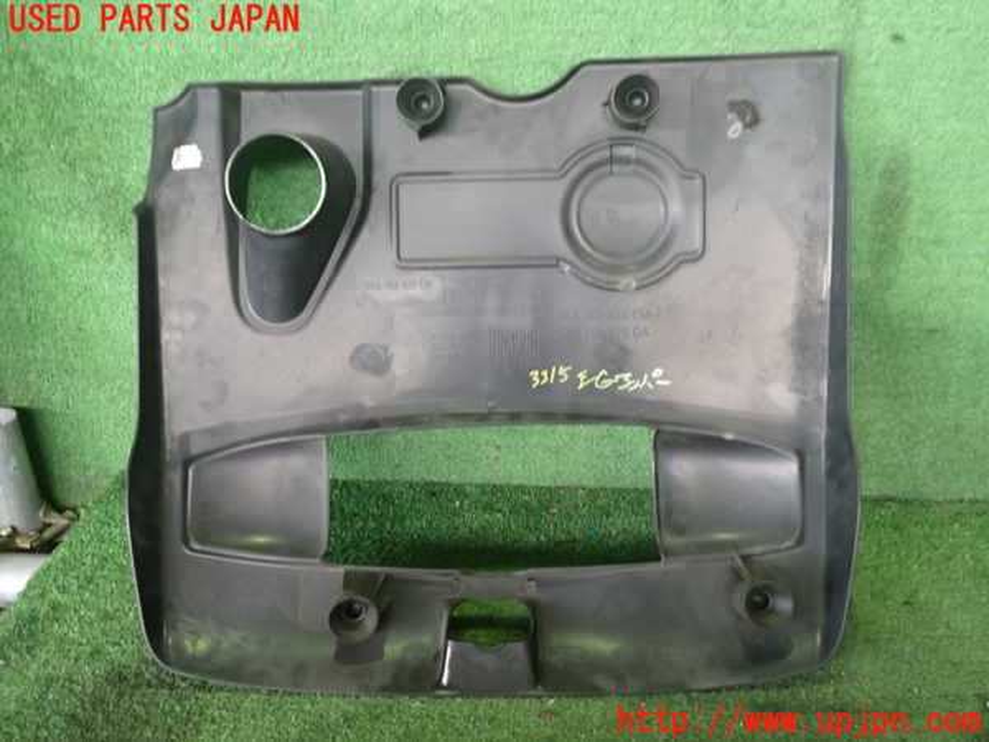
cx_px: 494
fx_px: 857
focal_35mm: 30
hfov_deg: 60.0
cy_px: 371
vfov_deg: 46.8
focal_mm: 5.4
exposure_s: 1/30
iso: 250
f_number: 2.3
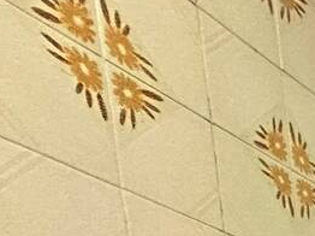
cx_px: 848
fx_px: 700
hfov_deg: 13.2
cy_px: 619
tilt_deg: -9.6
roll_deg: -1.1
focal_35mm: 77
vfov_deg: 12.8
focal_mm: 2.22
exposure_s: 1/60
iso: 400
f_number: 2.2
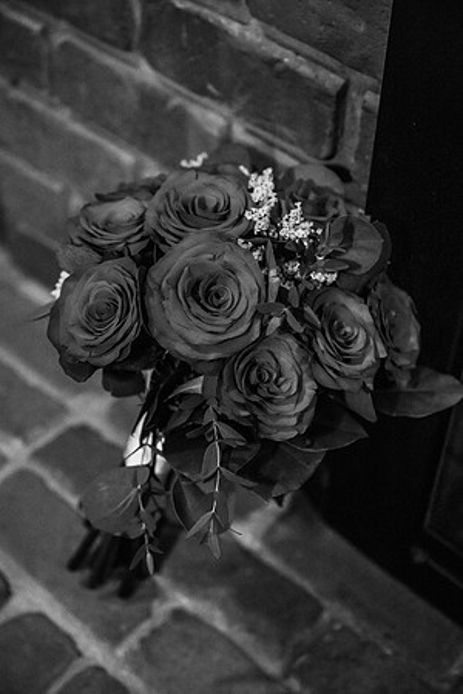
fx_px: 1100
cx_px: 232
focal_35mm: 57
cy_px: 347
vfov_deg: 35.1
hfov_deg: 23.8
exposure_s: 1/320
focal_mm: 57
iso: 2500
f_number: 4
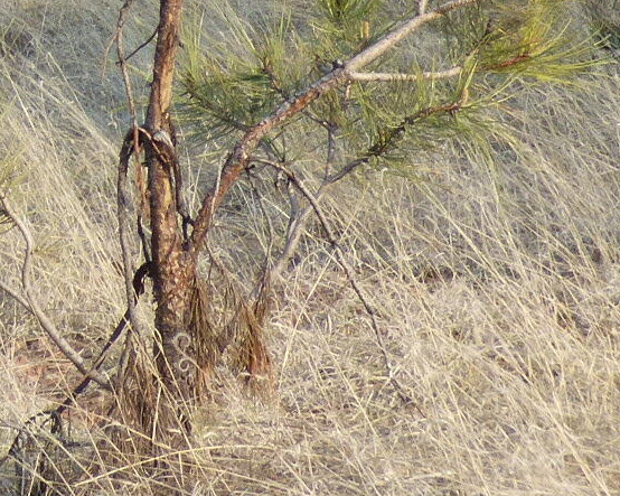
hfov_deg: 7.6
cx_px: -360
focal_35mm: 248
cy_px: -219
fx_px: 4550
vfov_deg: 6.2
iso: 100
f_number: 4
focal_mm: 9.92
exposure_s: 1/320
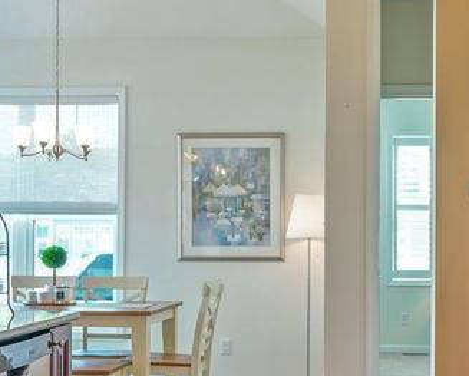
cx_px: 333
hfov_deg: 30.1
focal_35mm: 62
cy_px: 241
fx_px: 861
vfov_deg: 24.5
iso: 200
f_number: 2.8
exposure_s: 1/30
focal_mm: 10
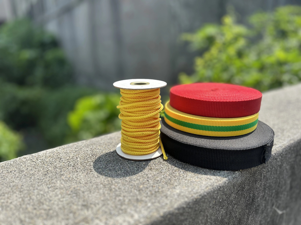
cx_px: 150
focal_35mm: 26
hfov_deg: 67.3
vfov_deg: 53.1
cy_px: 112
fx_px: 226
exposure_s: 1/1698
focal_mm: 5.7
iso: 50
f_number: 1.5
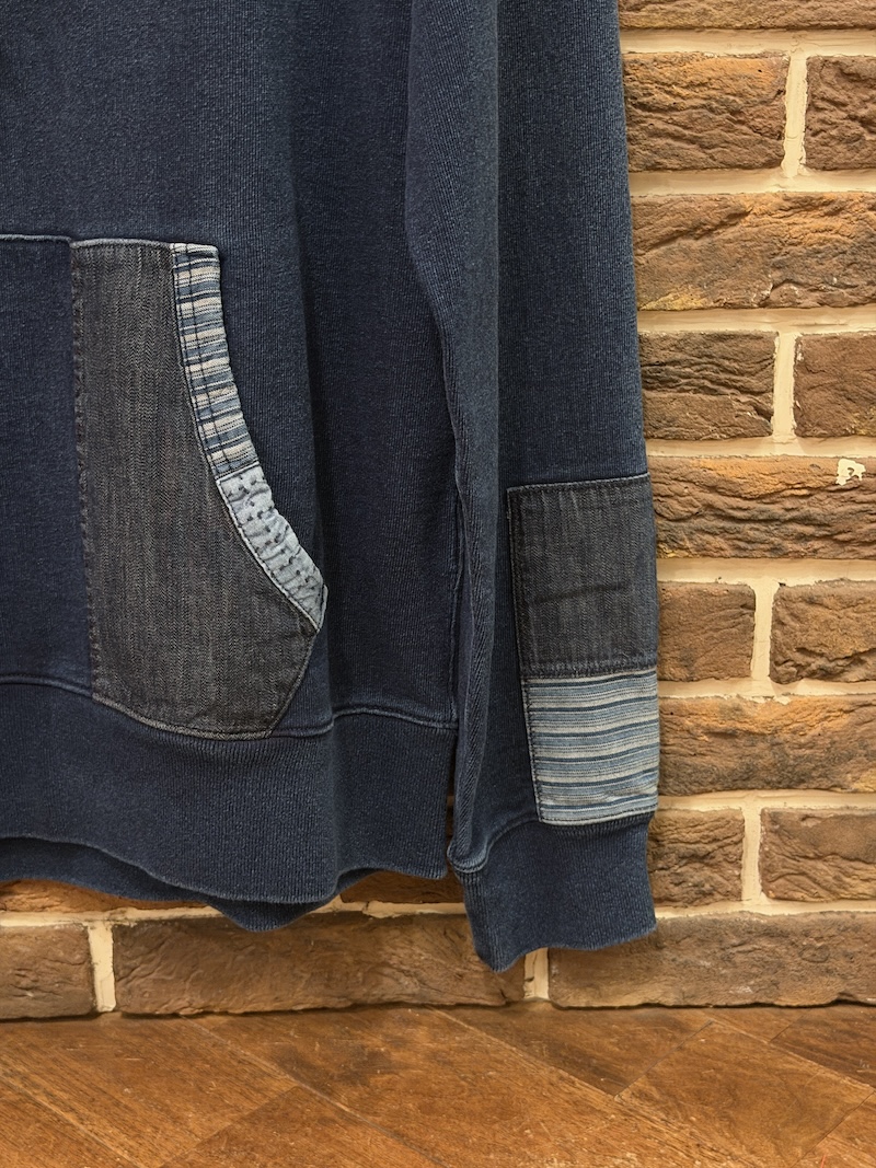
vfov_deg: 39.7
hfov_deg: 30.3
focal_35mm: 48
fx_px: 1620
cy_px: 584
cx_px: 438
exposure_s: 1/20
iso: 640
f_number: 1.78
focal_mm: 6.76
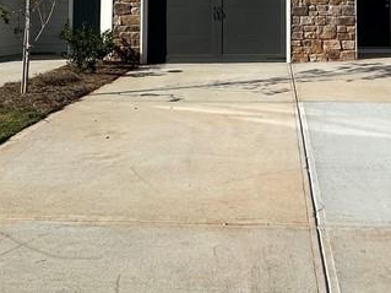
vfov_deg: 29.5
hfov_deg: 41.0
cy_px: -16
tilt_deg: +3.2
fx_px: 508
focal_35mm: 45
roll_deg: -0.4
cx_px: 287
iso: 50
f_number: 2.2
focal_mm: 2.22
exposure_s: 1/2882
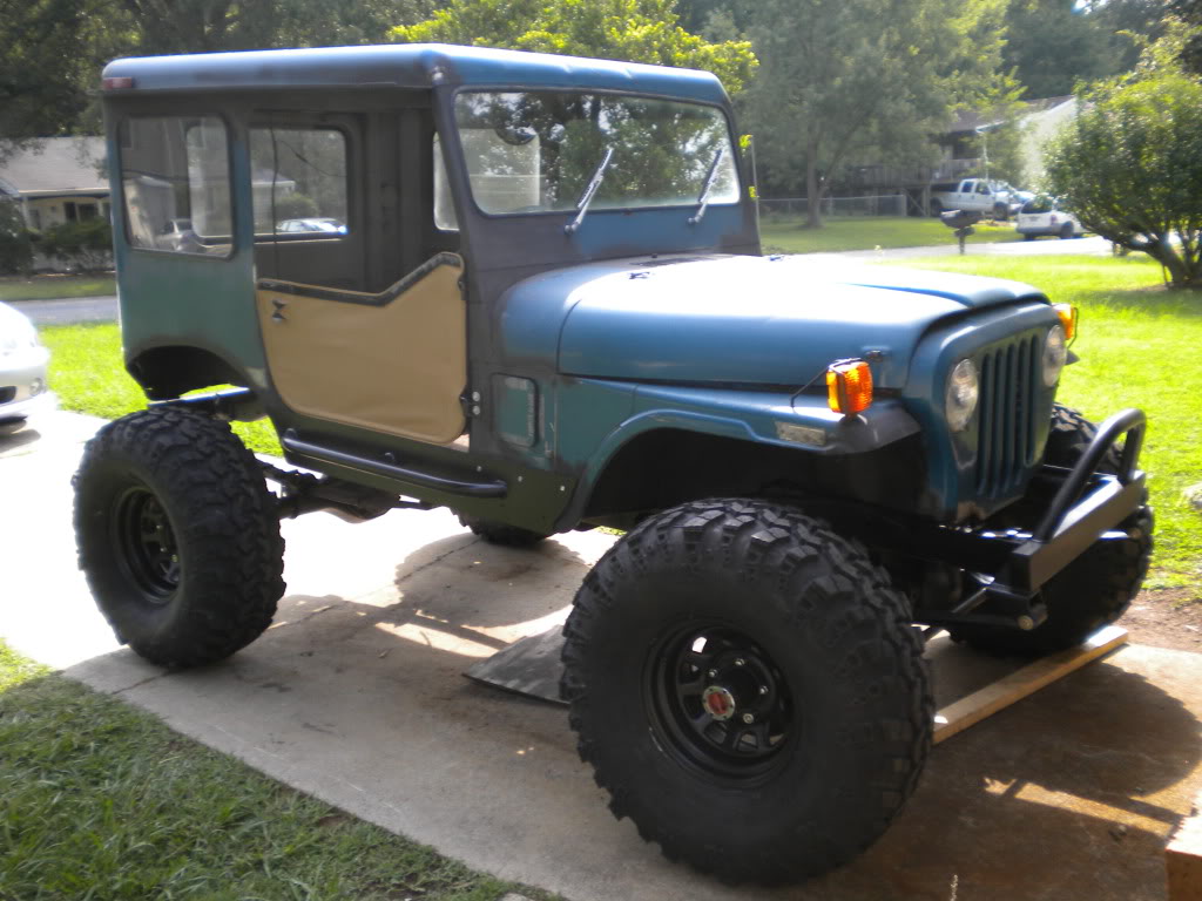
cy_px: 450
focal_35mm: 35
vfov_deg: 40.7
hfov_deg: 52.6
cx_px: 601
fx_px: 1215
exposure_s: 1/177
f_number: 3.1
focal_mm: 6.3
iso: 80
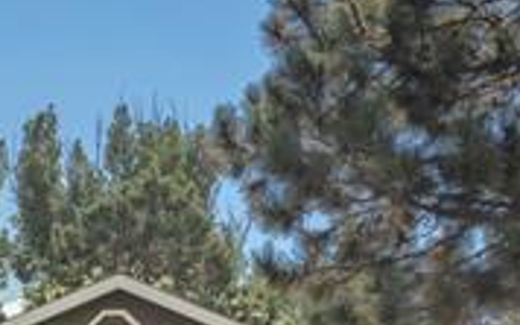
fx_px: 1714
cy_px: 556
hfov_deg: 15.8
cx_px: -263
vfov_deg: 10.3
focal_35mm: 121
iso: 80
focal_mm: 33
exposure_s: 1/13
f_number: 11
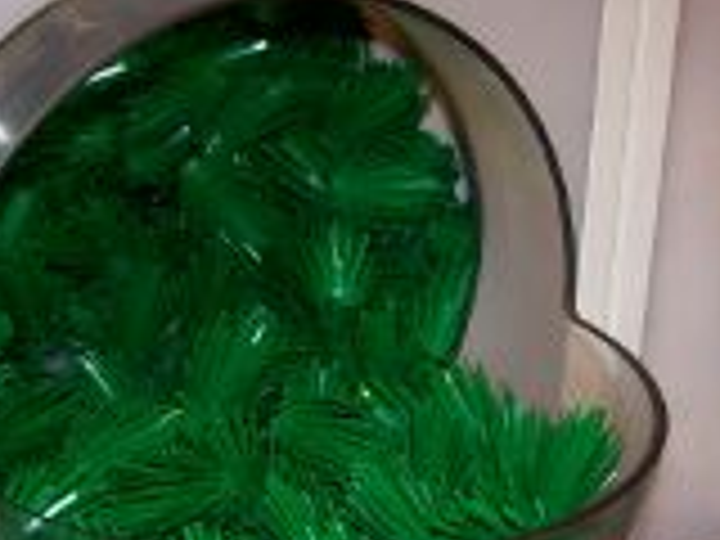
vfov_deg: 16.0
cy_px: 587
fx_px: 1872
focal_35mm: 90
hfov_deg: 21.7
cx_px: 225
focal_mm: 6
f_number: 2.7
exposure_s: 1/64
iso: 80
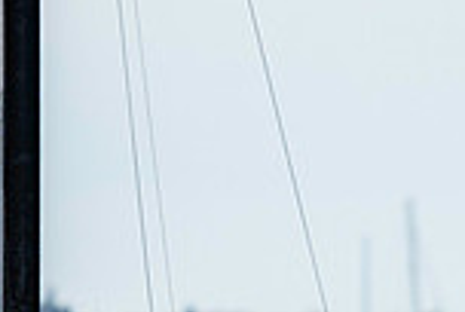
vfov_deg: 0.8
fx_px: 23101
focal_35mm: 1785
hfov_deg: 1.2
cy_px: 537
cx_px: 171
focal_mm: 300
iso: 400
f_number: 5
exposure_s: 1/8000
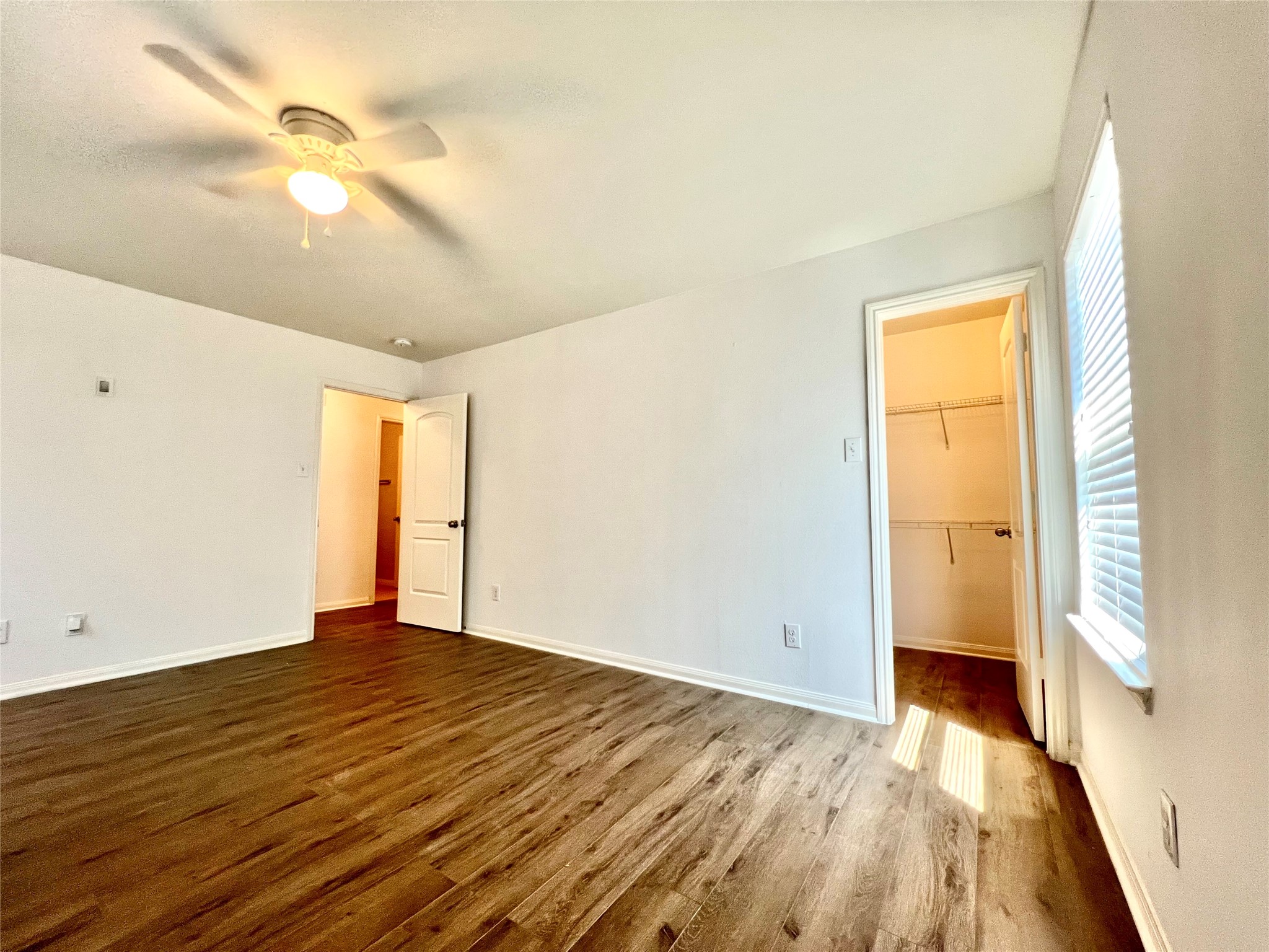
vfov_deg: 89.9
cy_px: 476
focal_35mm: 13
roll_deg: +0.0
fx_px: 477
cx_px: 634
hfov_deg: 106.2
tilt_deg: +3.5
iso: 250
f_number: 1.8
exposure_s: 1/120
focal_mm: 1.57
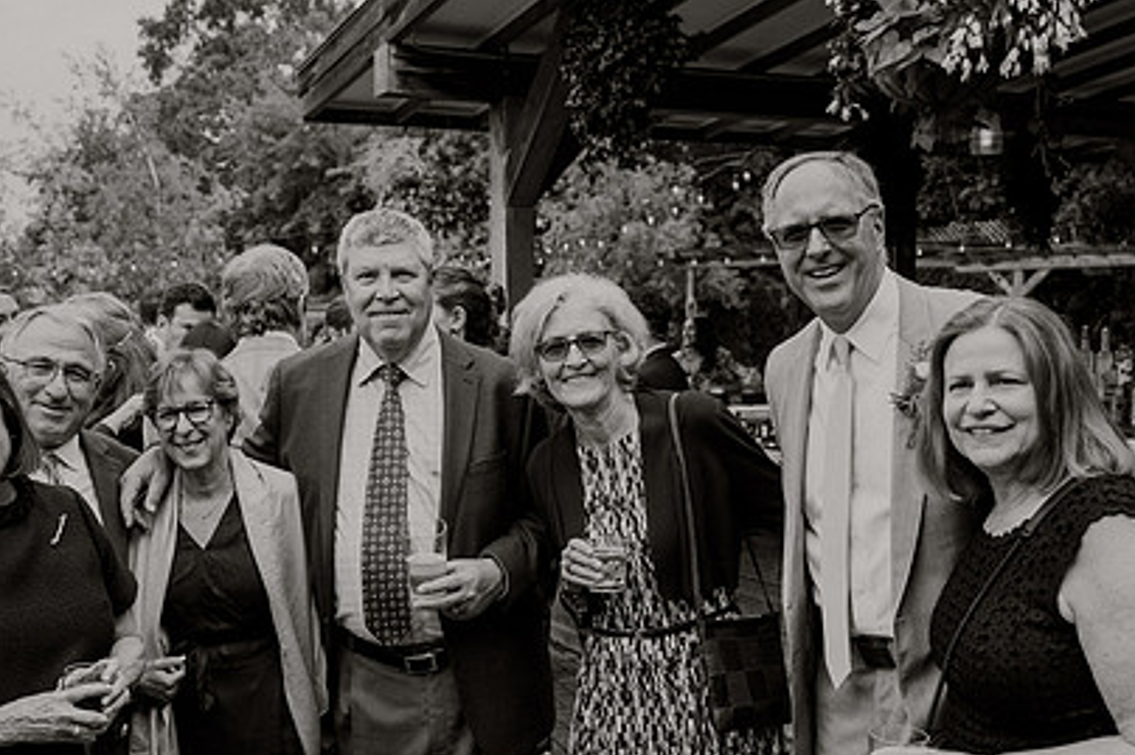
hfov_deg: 44.2
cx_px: 429
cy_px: 461
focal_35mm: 44
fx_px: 1387
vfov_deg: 30.4
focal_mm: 29
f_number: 3.5
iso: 200
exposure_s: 1/400
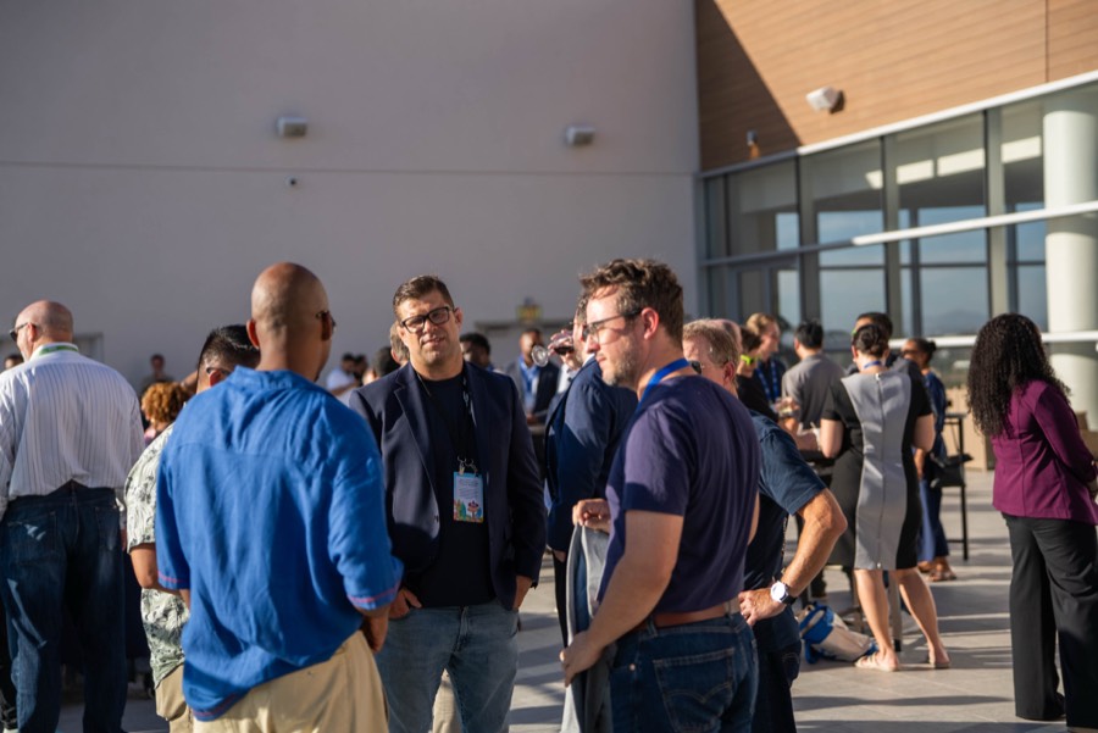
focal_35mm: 55
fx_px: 1678
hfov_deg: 36.2
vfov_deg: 24.6
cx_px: 549
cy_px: 366
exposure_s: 1/2500
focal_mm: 55
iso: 100
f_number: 2.2
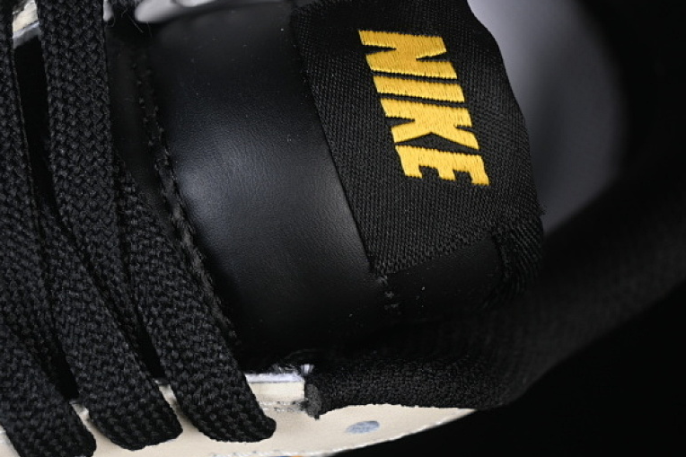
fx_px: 2019
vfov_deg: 12.9
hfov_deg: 19.3
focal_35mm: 106
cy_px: 185
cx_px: 280
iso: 160
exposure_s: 1/60
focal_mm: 50
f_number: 6.3
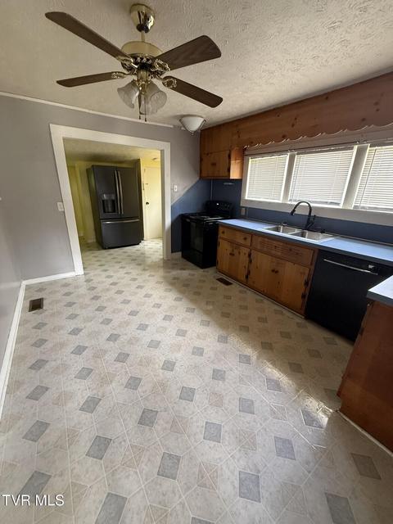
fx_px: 212
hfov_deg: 85.7
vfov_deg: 102.1
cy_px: 262
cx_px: 196
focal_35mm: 14
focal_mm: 2.22
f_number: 2.2
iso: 400
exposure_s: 1/60
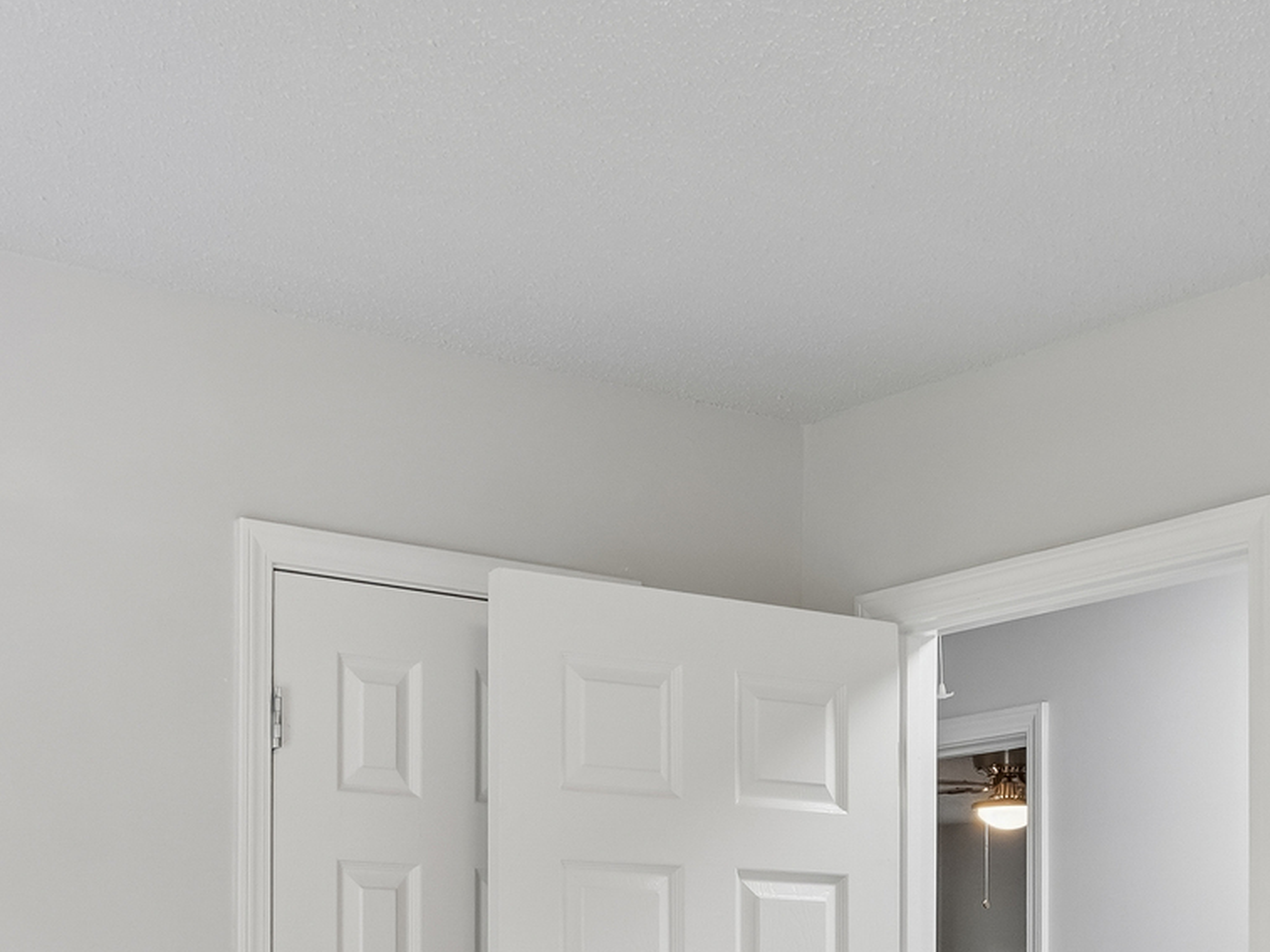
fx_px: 2237
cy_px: 1105
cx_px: 705
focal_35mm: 61
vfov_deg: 22.4
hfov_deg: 31.7
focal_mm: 16
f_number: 8
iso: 400
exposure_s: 1/8
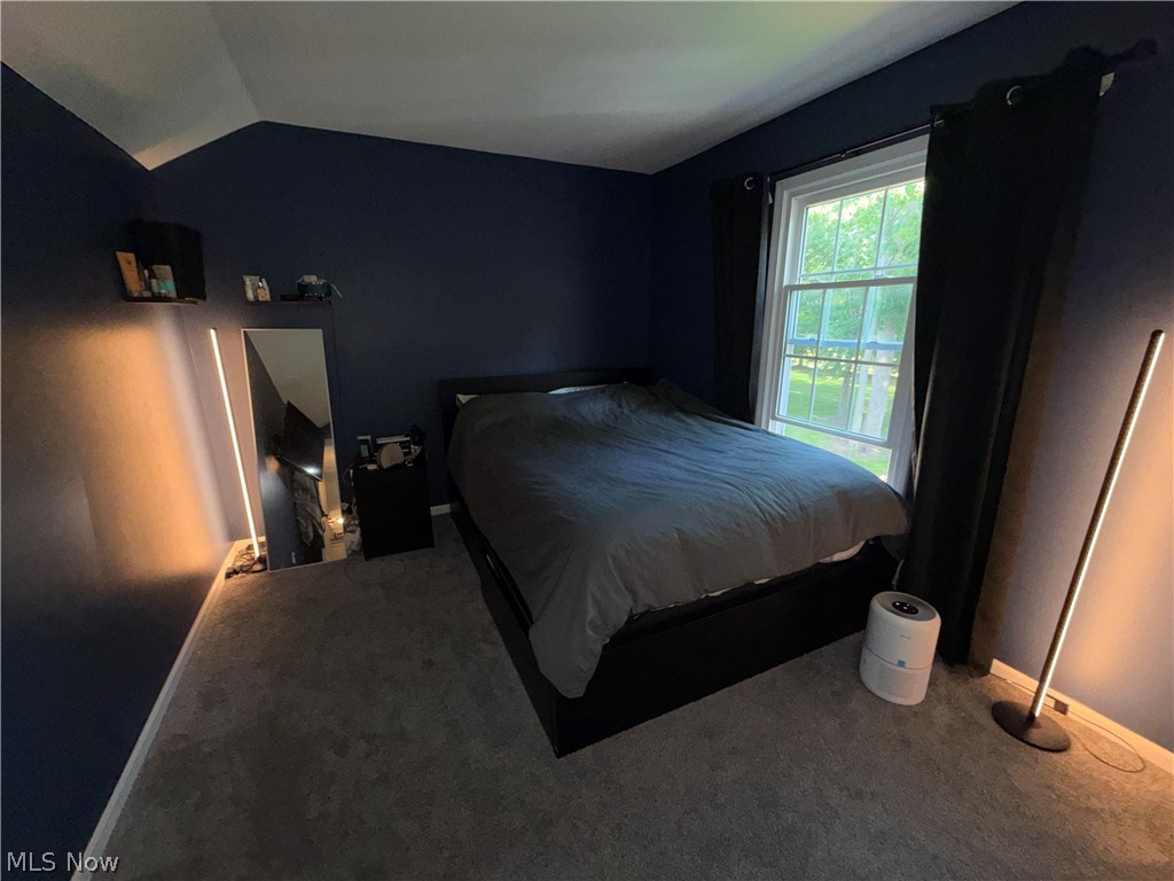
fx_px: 475
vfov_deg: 85.7
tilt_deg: -15.4
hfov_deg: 102.1
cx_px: 587
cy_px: 440
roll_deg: +0.0
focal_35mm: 14
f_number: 2.2
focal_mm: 2.22
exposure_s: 1/60
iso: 80
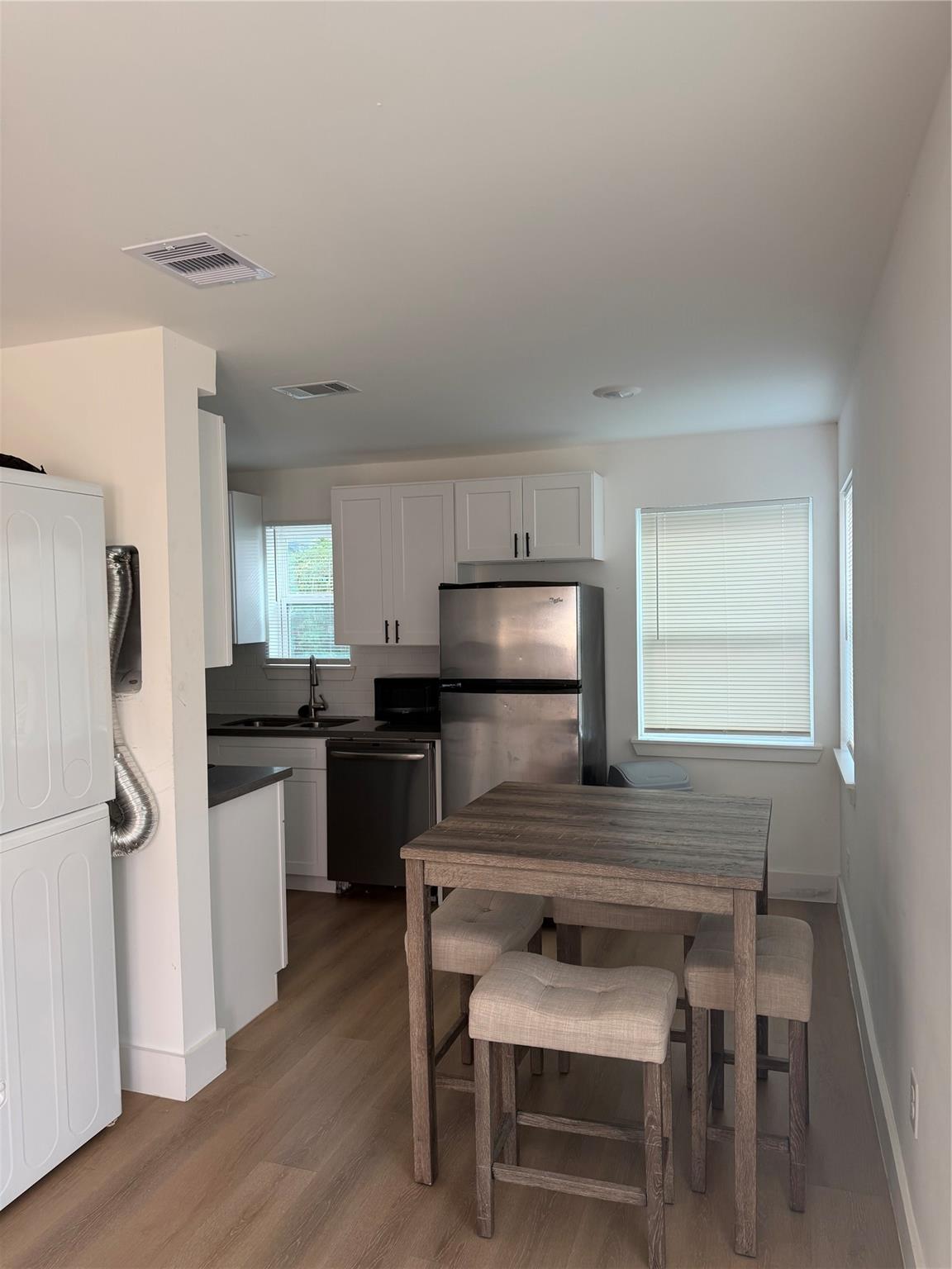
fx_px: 880
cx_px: 476
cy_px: 634
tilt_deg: -2.5
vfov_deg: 71.6
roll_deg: +1.5
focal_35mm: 24
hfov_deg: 56.8
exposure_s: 1/121
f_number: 1.78
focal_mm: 6.76
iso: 100
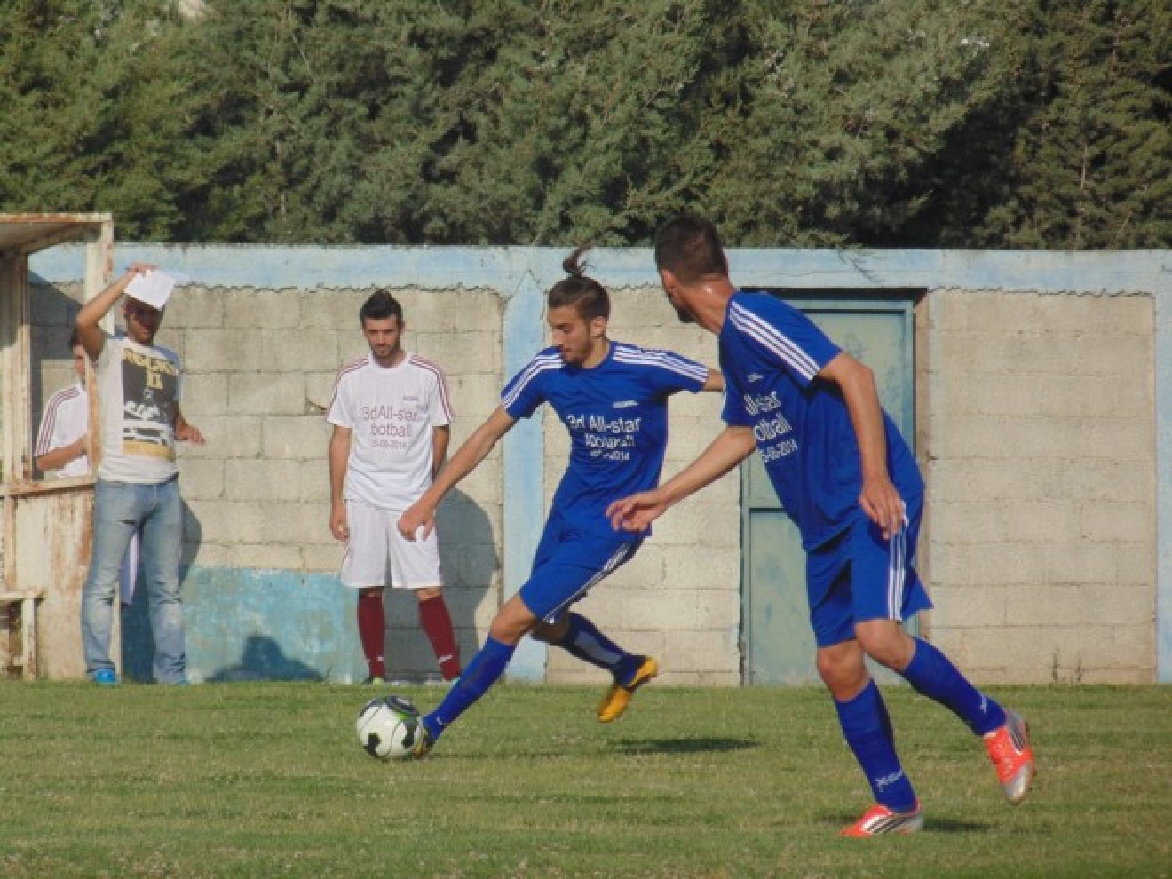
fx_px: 19637
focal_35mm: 580
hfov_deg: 3.4
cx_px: 586
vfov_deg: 2.6
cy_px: 440
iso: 80
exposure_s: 1/640
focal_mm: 104
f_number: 5.9
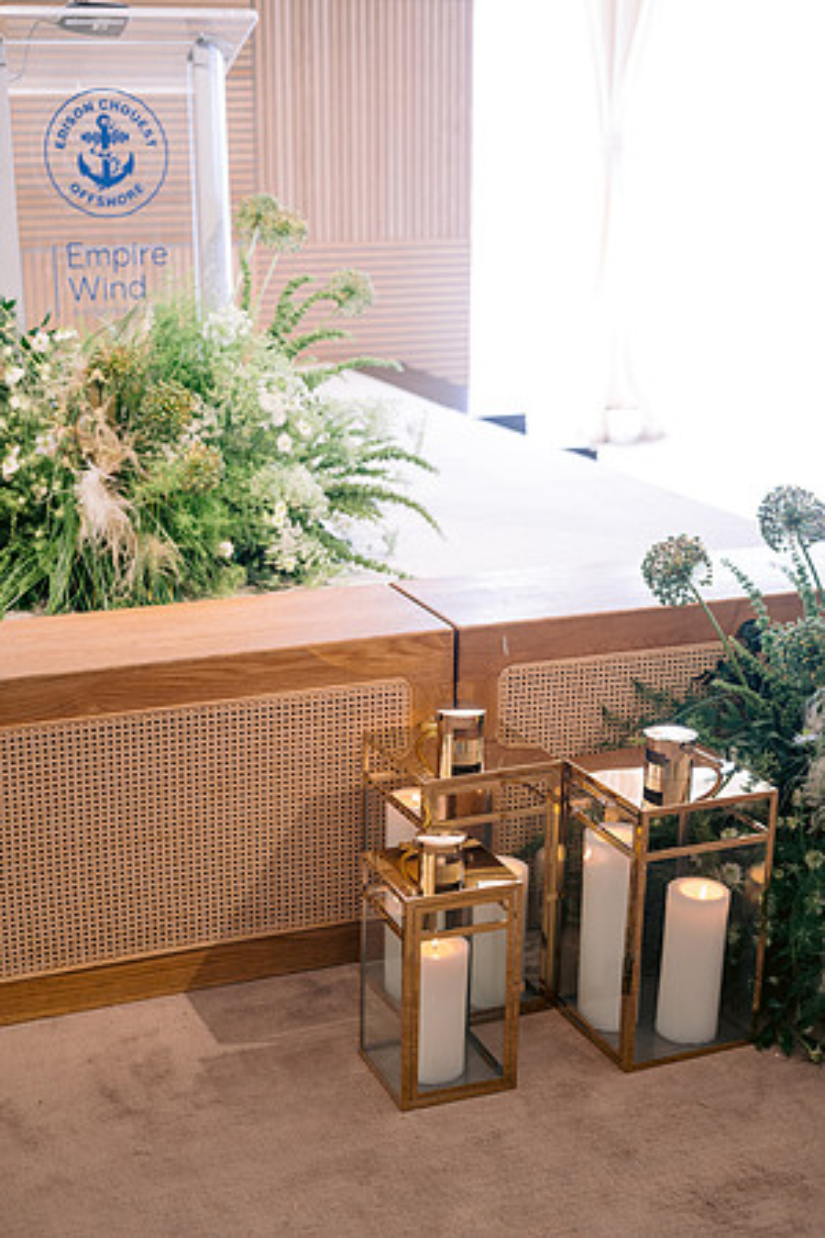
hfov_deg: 27.0
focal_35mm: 50
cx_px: 412
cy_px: 619
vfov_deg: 39.6
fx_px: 1719
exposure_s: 1/125
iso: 400
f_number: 2.8
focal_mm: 50
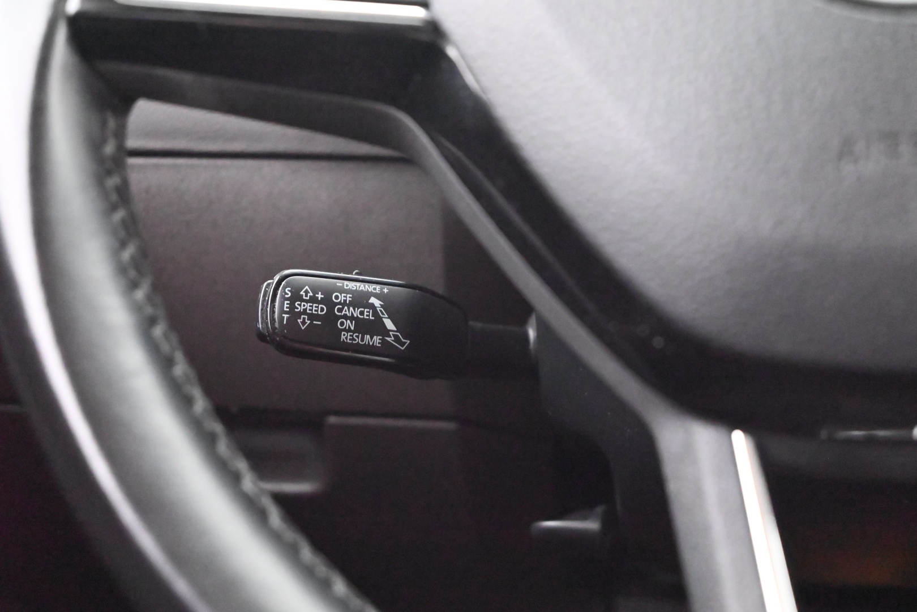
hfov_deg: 39.6
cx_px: 458
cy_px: 306
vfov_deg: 27.0
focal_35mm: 50
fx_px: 1274
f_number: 6.3
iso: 25600
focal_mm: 50
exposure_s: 1/25
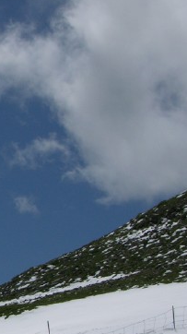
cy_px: 215
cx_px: -186
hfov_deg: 10.3
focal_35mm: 108
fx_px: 954
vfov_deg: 19.8
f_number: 8
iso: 50
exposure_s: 1/727
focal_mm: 8.9
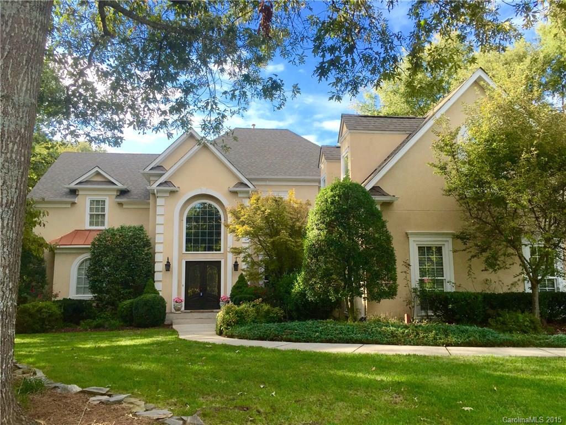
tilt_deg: +8.1
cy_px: 212
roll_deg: +0.5
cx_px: 283
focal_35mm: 29
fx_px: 474
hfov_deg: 61.7
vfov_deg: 48.2
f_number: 2.2
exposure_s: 1/648
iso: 32
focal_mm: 4.15
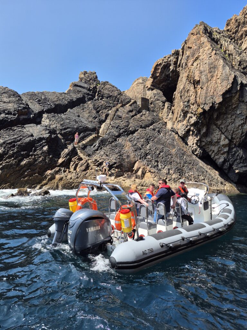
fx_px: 219
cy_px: 165
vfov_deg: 73.9
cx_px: 124
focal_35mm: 23
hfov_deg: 58.9
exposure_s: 1/1060
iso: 25
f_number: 1.8
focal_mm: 5.4
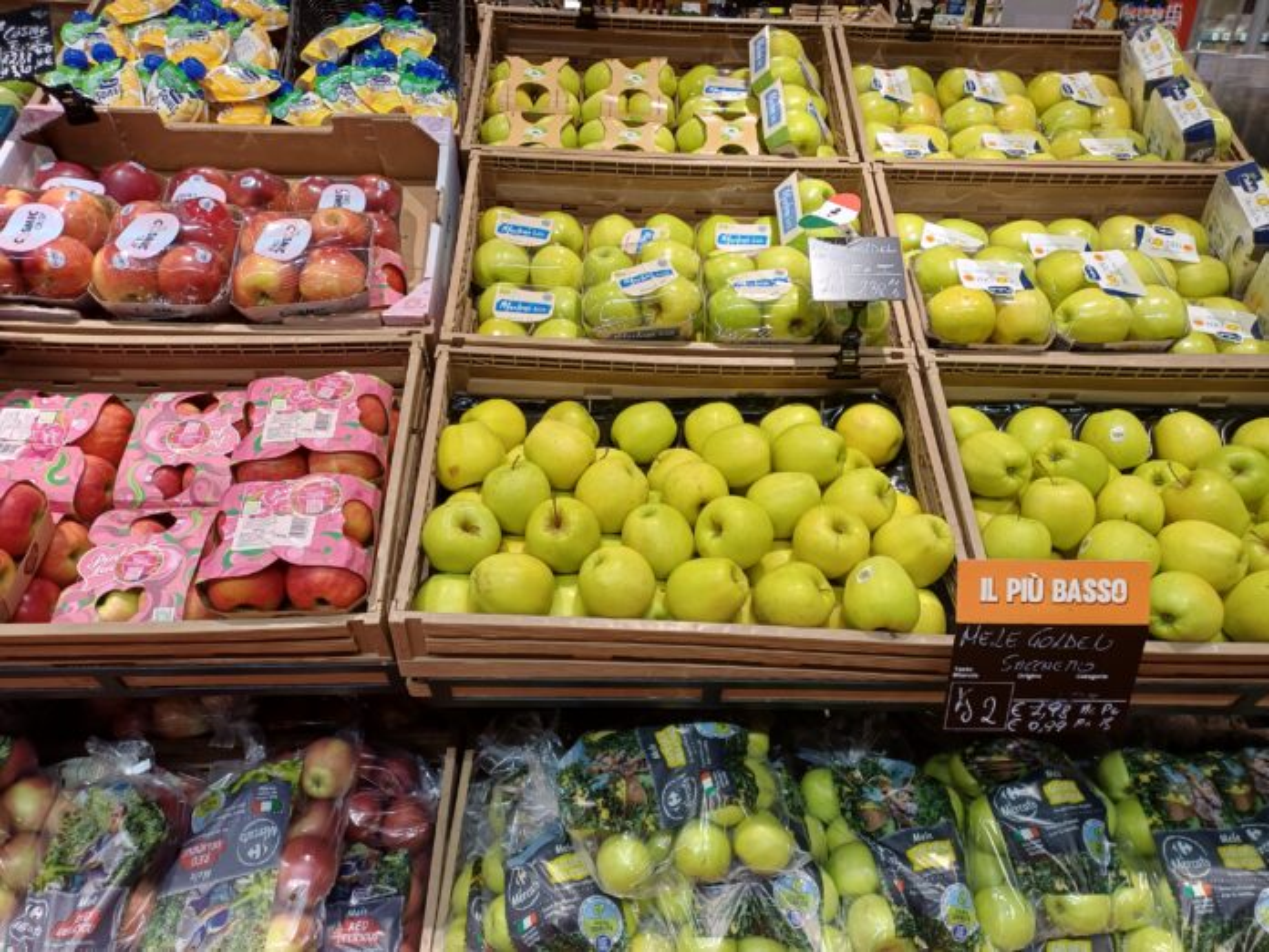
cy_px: 476
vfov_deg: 54.9
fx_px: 916
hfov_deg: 69.4
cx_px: 634
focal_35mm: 25
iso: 64
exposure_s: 1/50
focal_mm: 4.65
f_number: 1.8
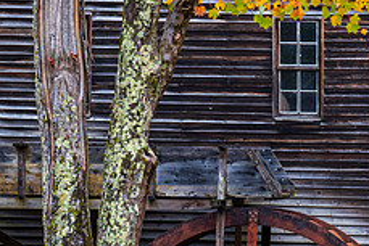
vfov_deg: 3.1
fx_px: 4615
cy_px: 72
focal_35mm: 450
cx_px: 268
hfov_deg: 4.6
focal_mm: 110
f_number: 11
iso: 100
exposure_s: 1/13
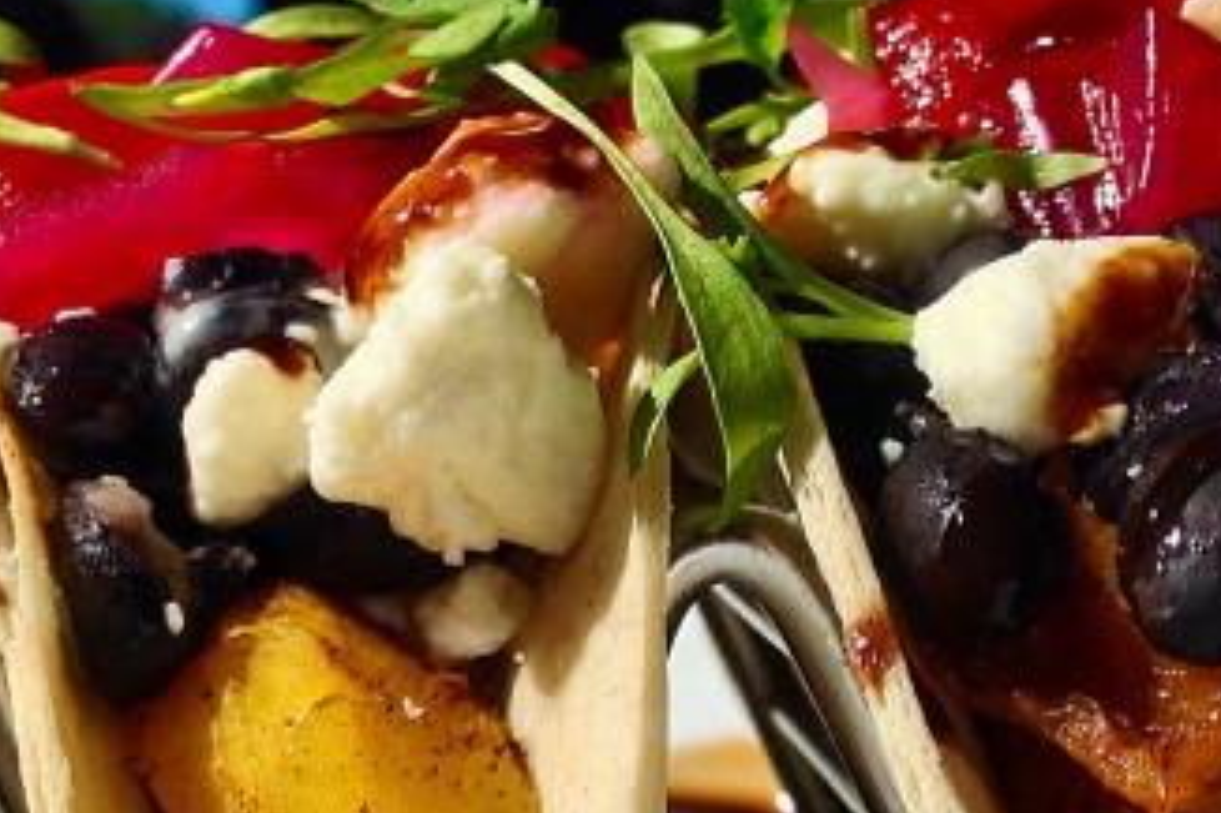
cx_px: 315
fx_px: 2678
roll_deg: +3.5
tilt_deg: -7.8
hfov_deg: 25.4
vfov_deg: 17.2
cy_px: 553
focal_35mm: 79
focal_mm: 4.12
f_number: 2.4
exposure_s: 1/3390
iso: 50
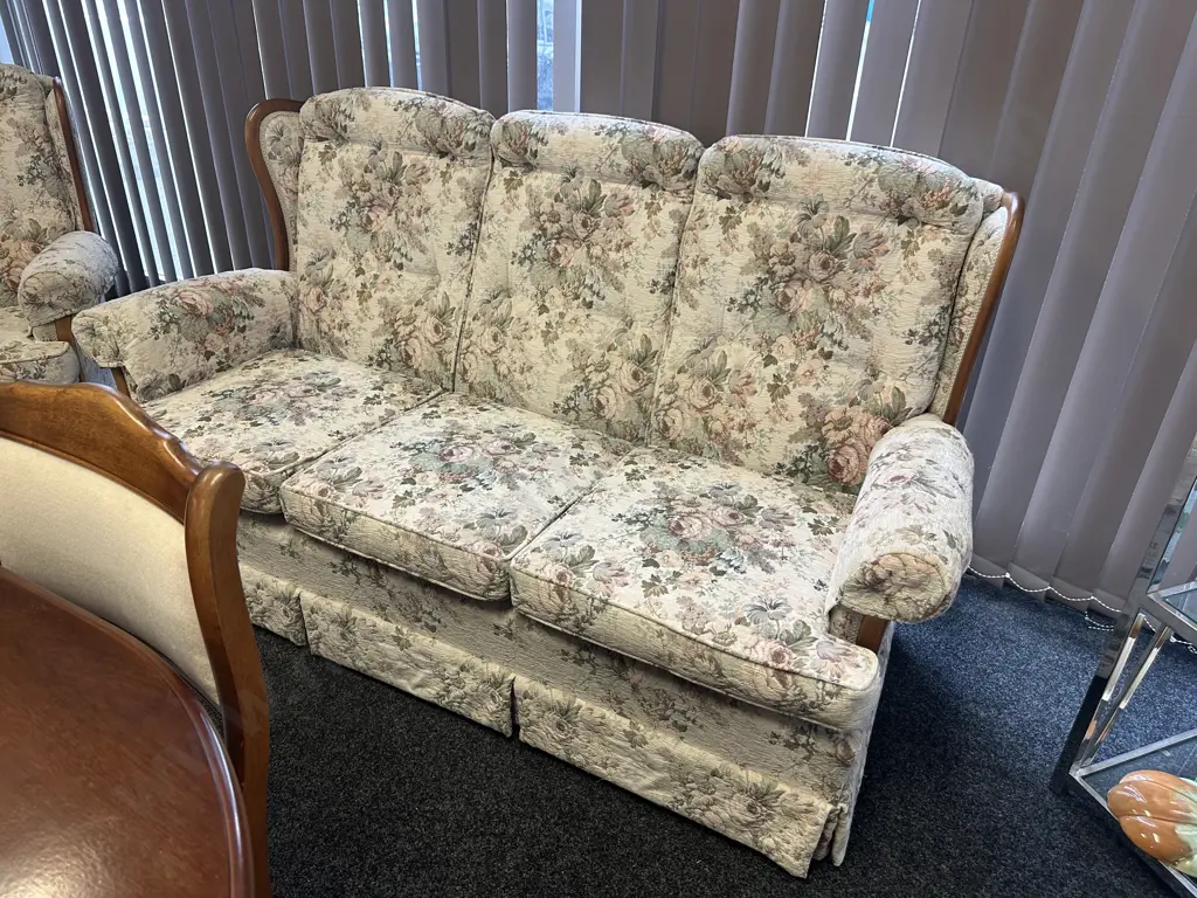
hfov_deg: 71.6
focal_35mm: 24
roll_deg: -1.1
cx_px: 598
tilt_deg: -29.7
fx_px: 830
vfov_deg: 56.8
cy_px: 449
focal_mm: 6.86
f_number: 1.78
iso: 125
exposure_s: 1/100
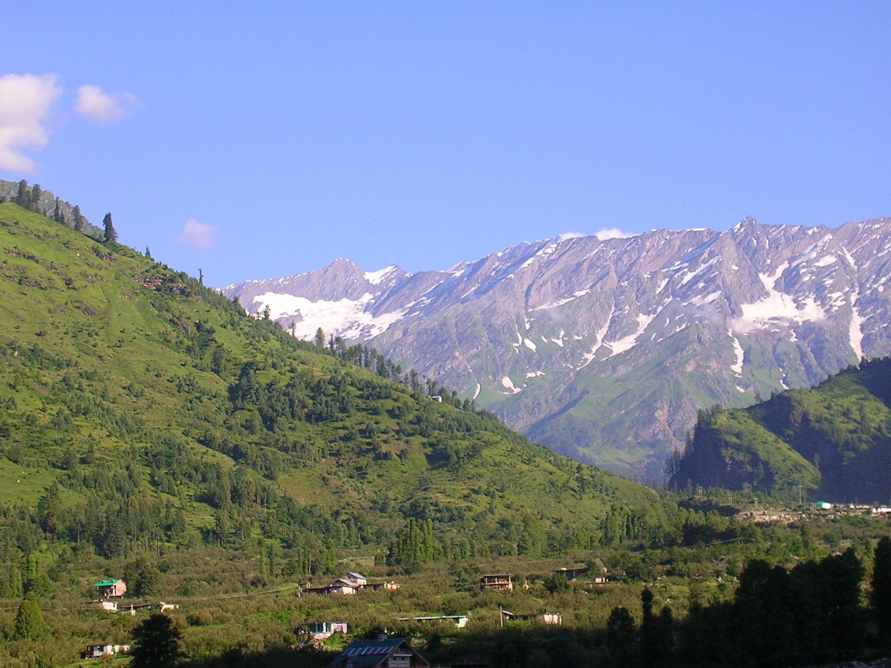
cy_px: 334
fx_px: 2214
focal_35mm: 86
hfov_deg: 22.8
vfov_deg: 17.2
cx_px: 446
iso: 95
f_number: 4.1
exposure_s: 1/512
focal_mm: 13
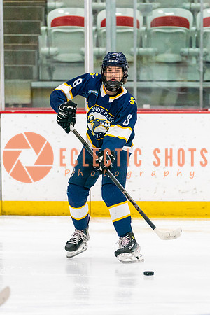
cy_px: 217
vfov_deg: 6.2
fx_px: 2929
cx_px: 126
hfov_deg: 4.1
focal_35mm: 335
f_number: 2.8
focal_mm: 161
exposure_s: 1/1250
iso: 3200
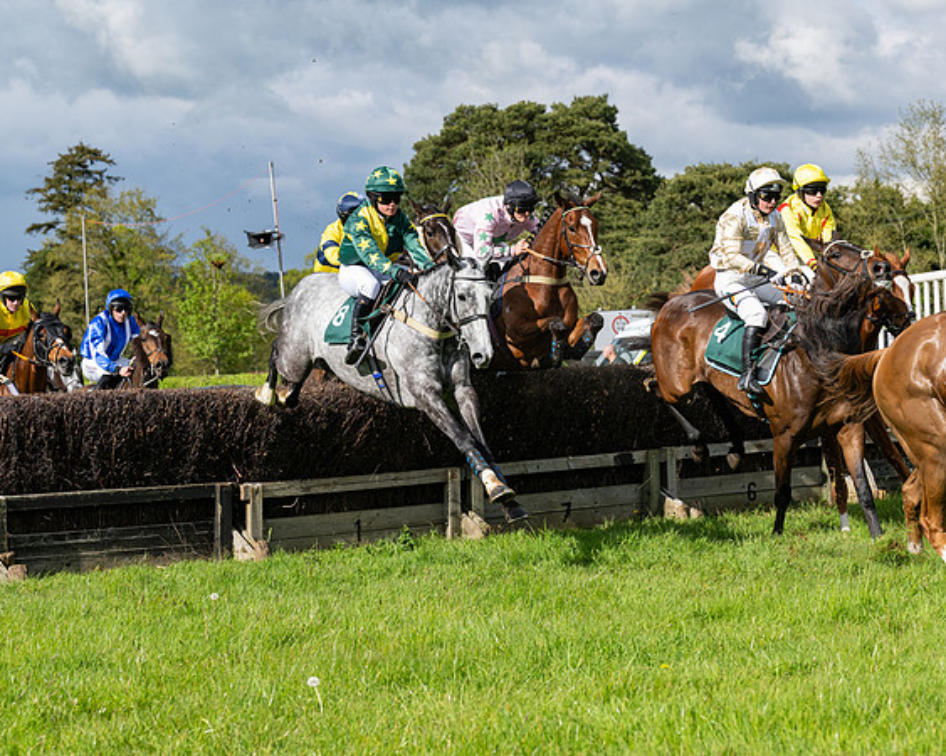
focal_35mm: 86
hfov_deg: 22.3
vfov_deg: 17.9
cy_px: 388
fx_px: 2402
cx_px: 485
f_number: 5
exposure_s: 1/2500
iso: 400
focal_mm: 70
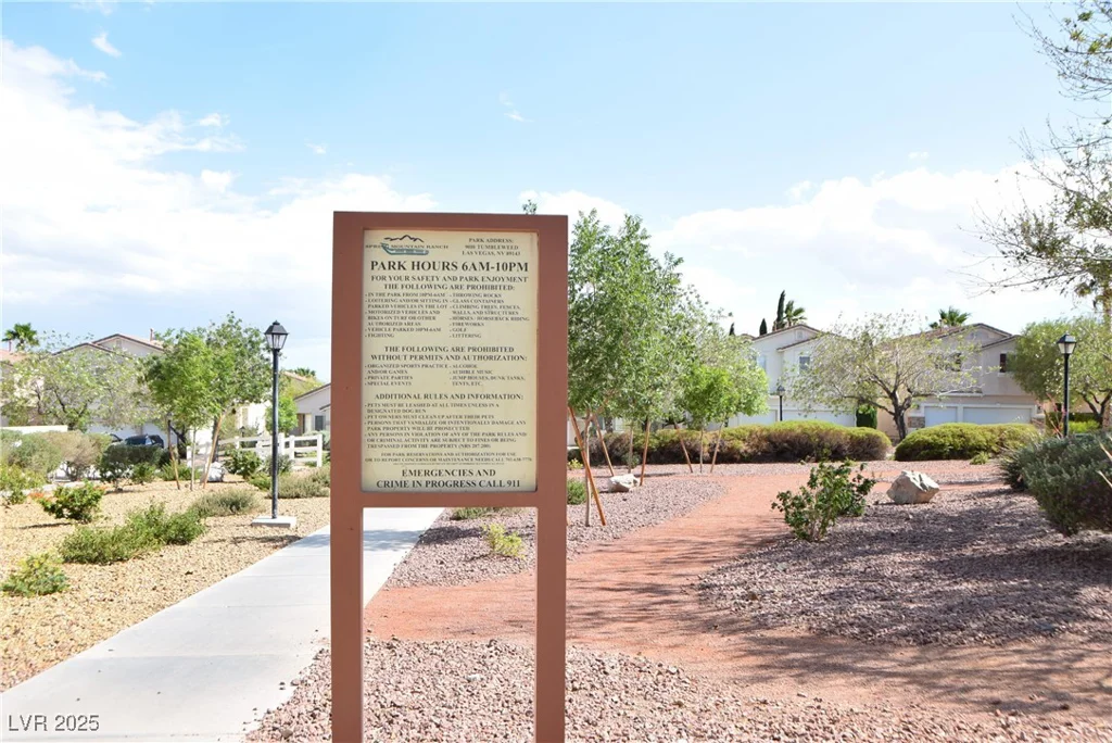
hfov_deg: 61.9
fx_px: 927
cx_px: 556
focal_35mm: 30
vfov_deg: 43.7
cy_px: 372
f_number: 10
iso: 200
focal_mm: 20
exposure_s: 1/400
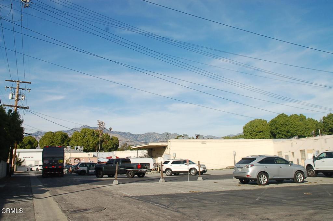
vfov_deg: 35.4
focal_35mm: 38
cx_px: 166
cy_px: 110
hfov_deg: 51.3
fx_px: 347
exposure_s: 1/400
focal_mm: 25
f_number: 10
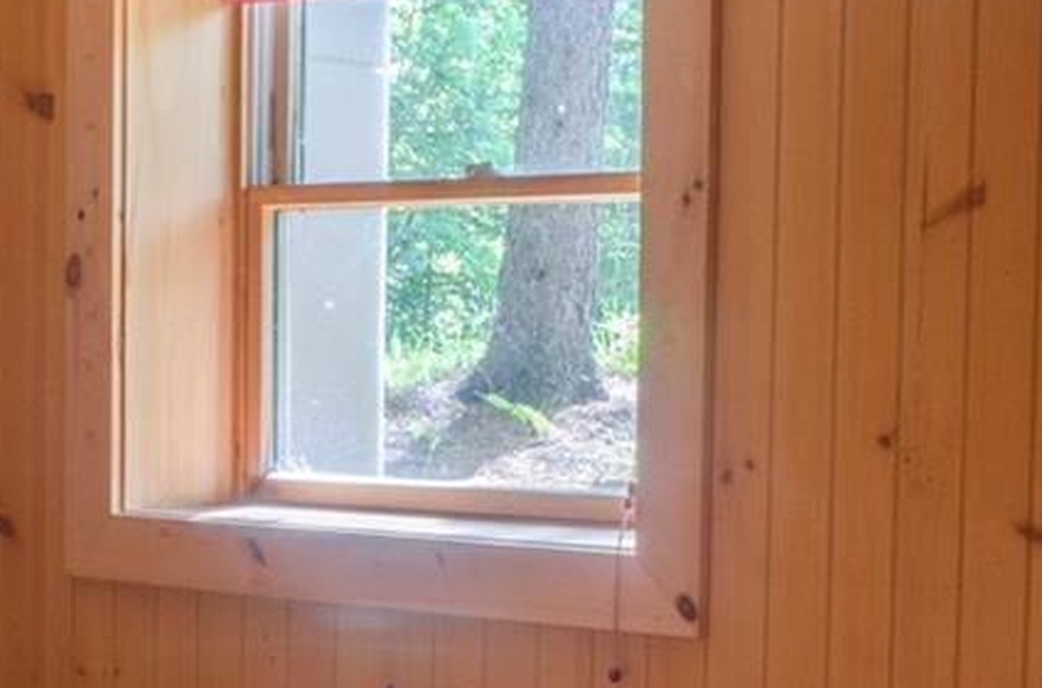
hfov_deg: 23.4
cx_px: 356
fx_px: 2511
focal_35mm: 87
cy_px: 564
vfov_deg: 15.5
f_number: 22
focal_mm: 24
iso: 200
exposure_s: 1/1.25
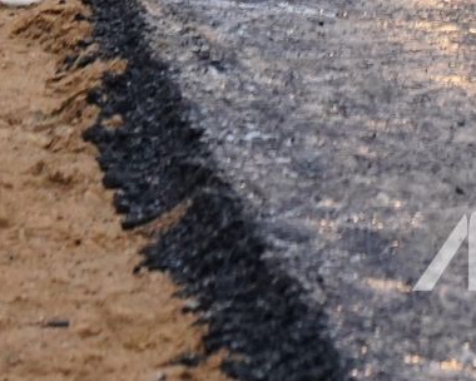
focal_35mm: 416
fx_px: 5861
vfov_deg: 3.6
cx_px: 933
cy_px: -932
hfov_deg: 4.6
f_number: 5.6
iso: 800
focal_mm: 52
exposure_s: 1/320
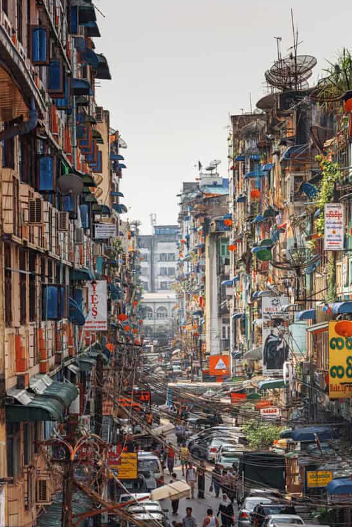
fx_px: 3314
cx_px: 209
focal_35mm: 226
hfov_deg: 6.1
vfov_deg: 9.1
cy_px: 295
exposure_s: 1/320
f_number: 6.3
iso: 64
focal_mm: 180
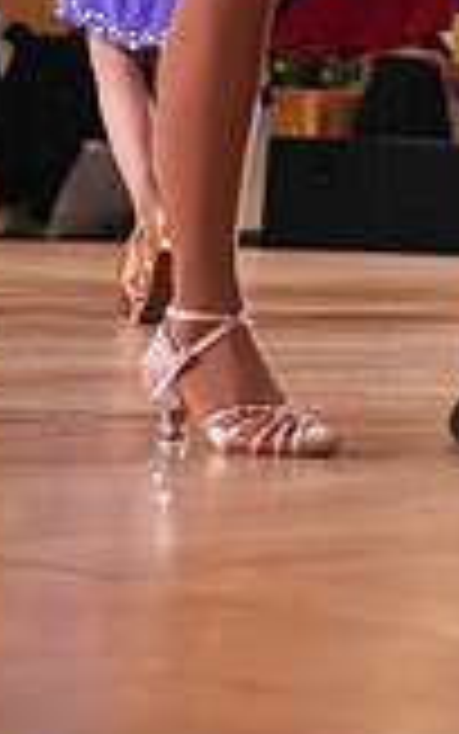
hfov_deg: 8.7
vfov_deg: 13.3
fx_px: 2900
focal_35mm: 145
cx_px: 803
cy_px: -486
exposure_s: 1/400
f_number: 4
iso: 2500
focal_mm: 40
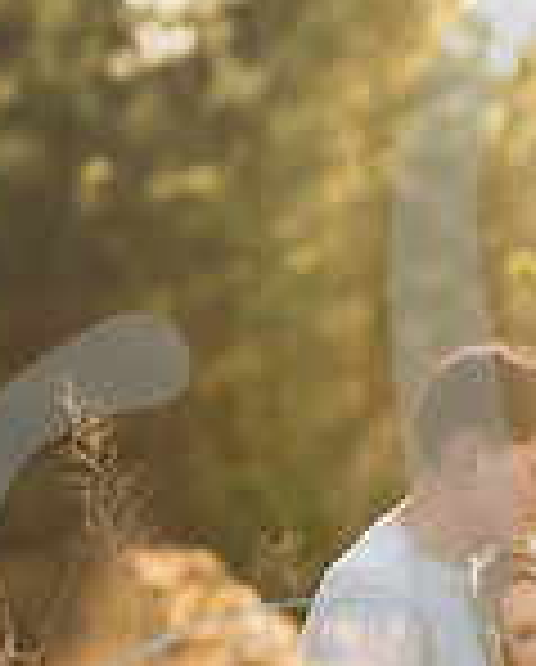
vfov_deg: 4.8
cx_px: 541
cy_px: 675
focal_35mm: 399
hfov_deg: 3.9
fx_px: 7888
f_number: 2.8
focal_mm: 140
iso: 100
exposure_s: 1/400
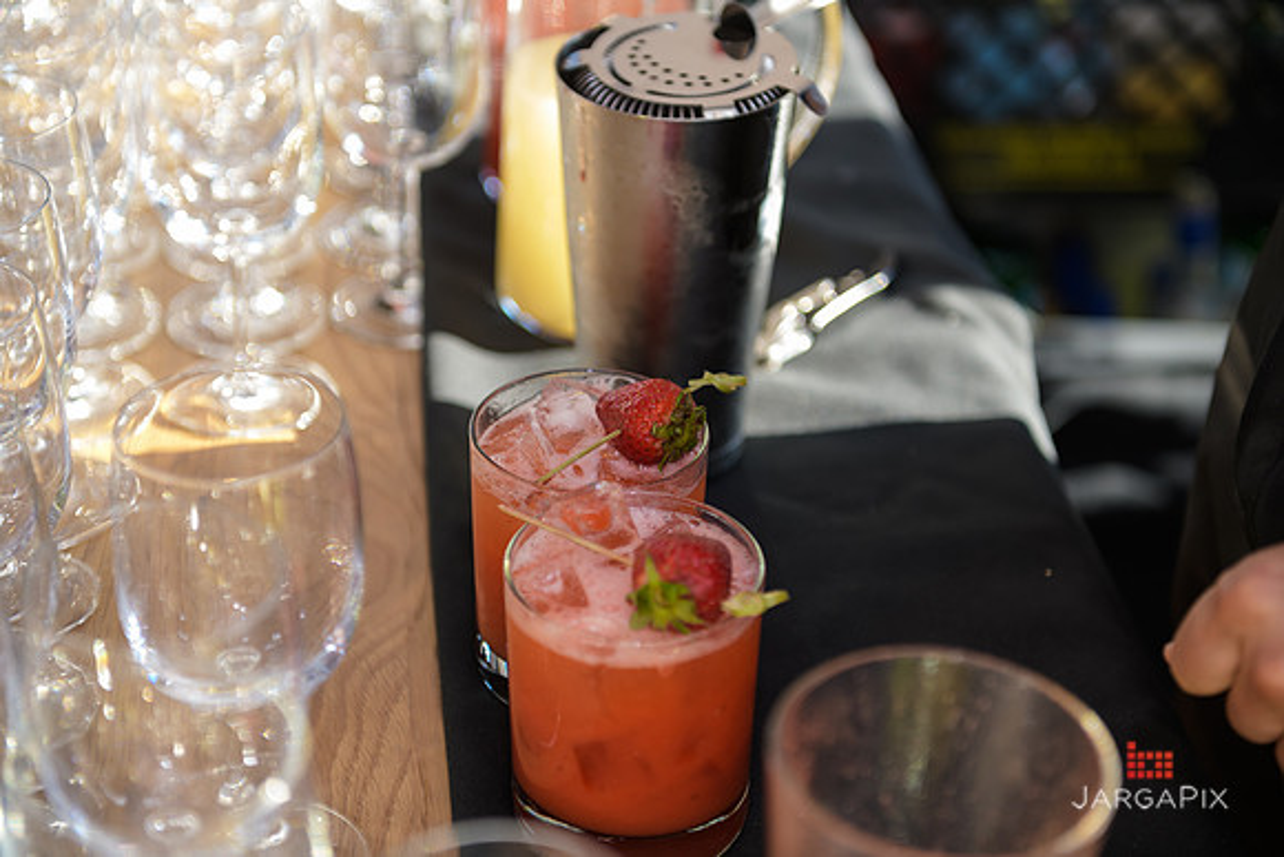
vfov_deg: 20.6
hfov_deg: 30.5
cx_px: 642
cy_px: 428
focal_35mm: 66
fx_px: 2354
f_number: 3.2
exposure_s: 1/125
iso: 400
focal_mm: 66
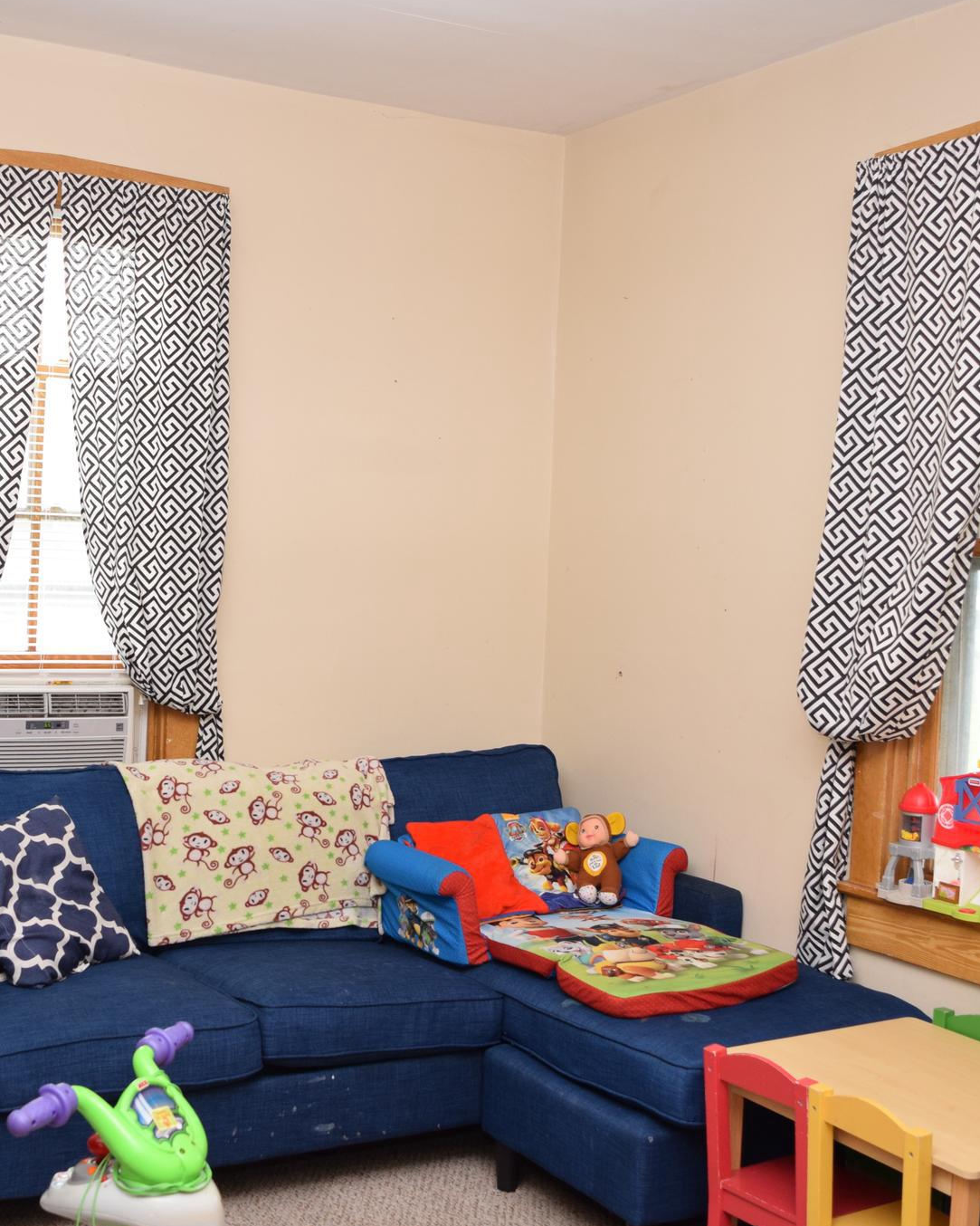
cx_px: 333
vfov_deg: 41.4
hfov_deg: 33.4
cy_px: 612
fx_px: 1621
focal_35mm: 45
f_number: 5
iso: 800
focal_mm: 21
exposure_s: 1/100
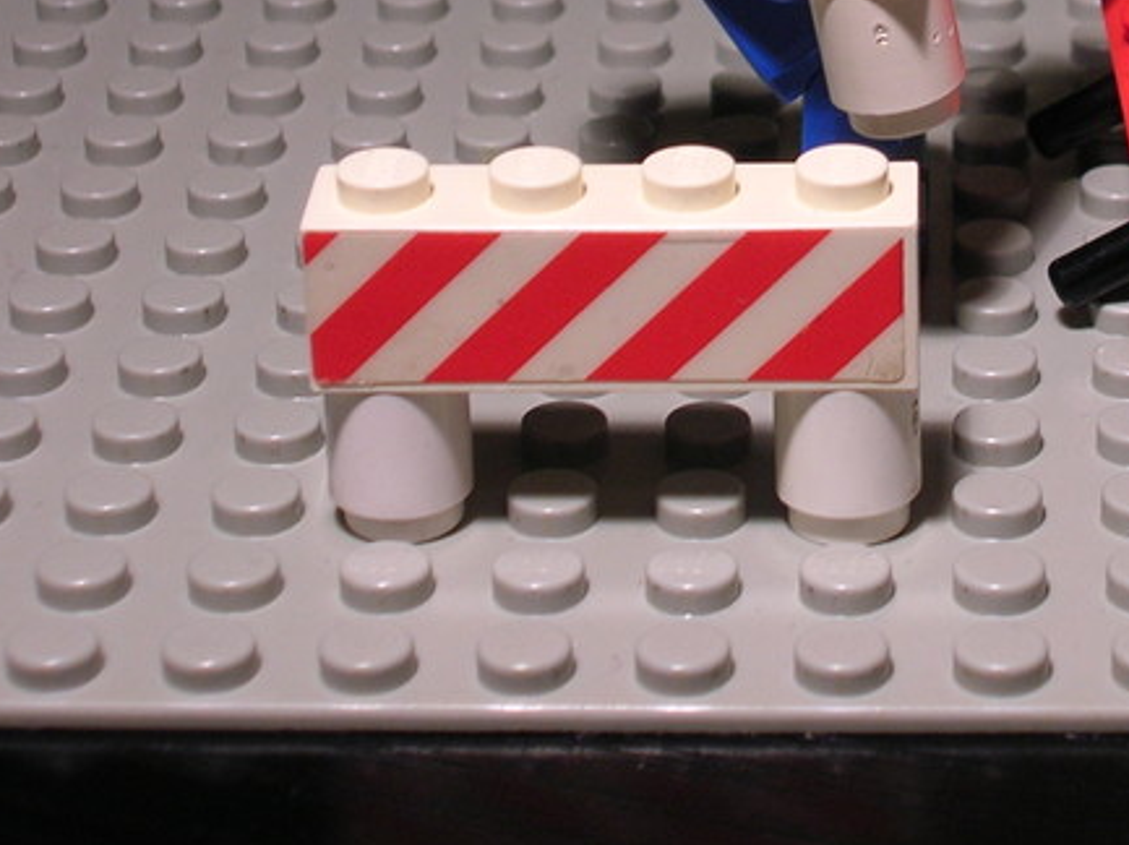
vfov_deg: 11.2
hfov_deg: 14.9
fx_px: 4269
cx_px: 965
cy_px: -20
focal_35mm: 131
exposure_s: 1/17.8
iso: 50
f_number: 3.6
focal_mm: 10.4
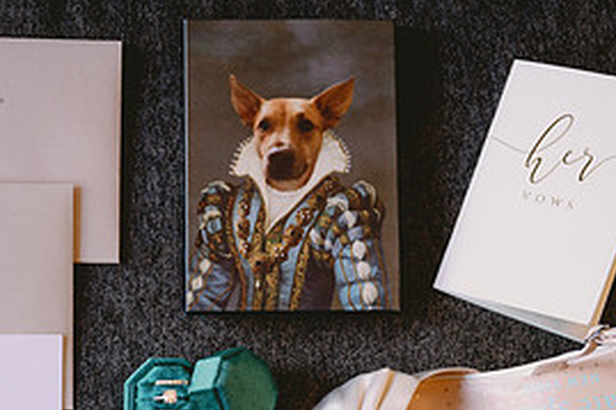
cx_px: 222
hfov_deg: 21.4
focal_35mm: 95
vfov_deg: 14.2
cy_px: 394
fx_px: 1624
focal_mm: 44
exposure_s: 1/250
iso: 800
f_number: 3.2
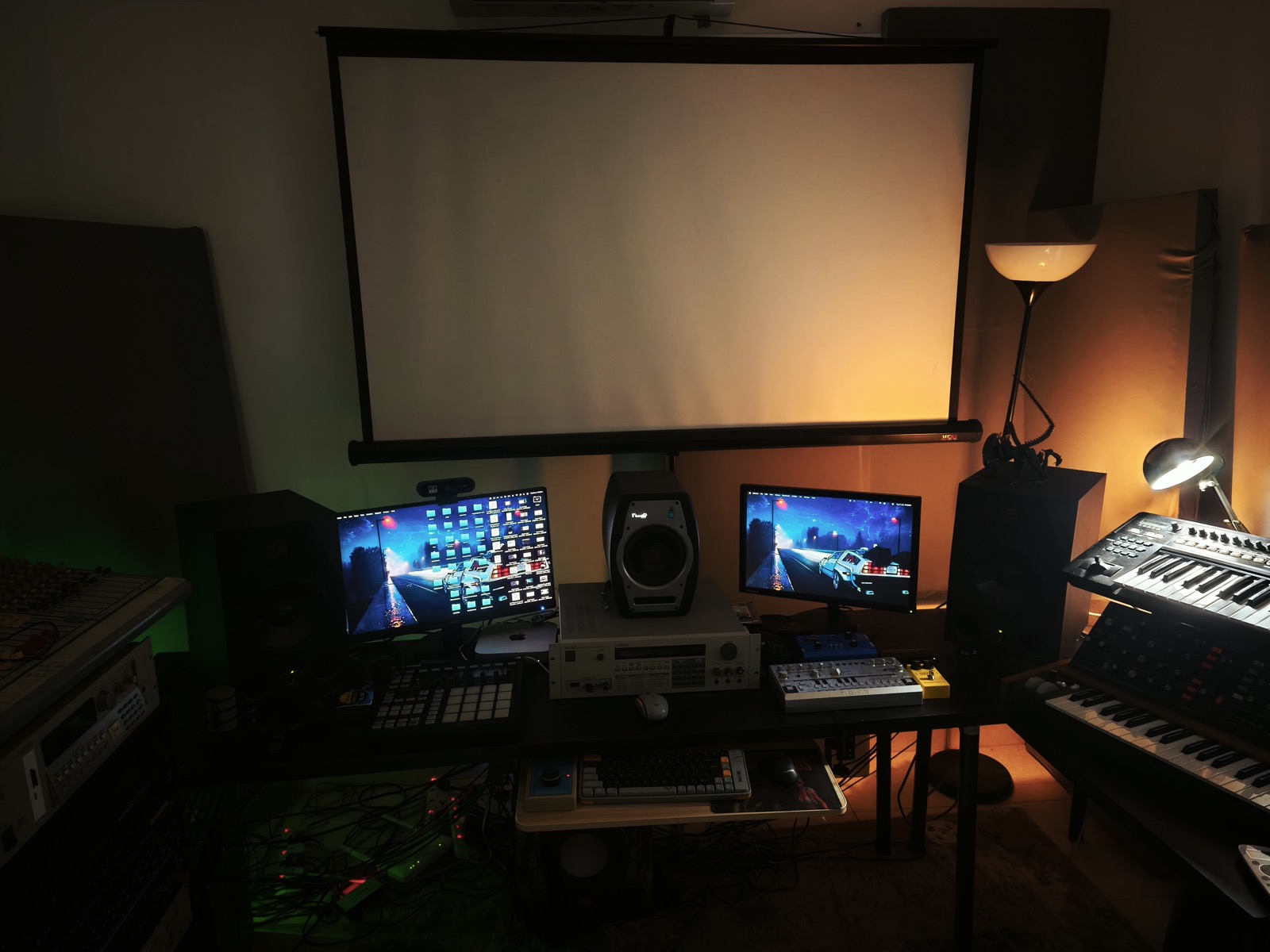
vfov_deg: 58.9
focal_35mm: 23
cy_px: 476
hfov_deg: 73.9
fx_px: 844
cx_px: 635
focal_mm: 5.35
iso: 2500
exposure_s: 1/20
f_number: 1.7
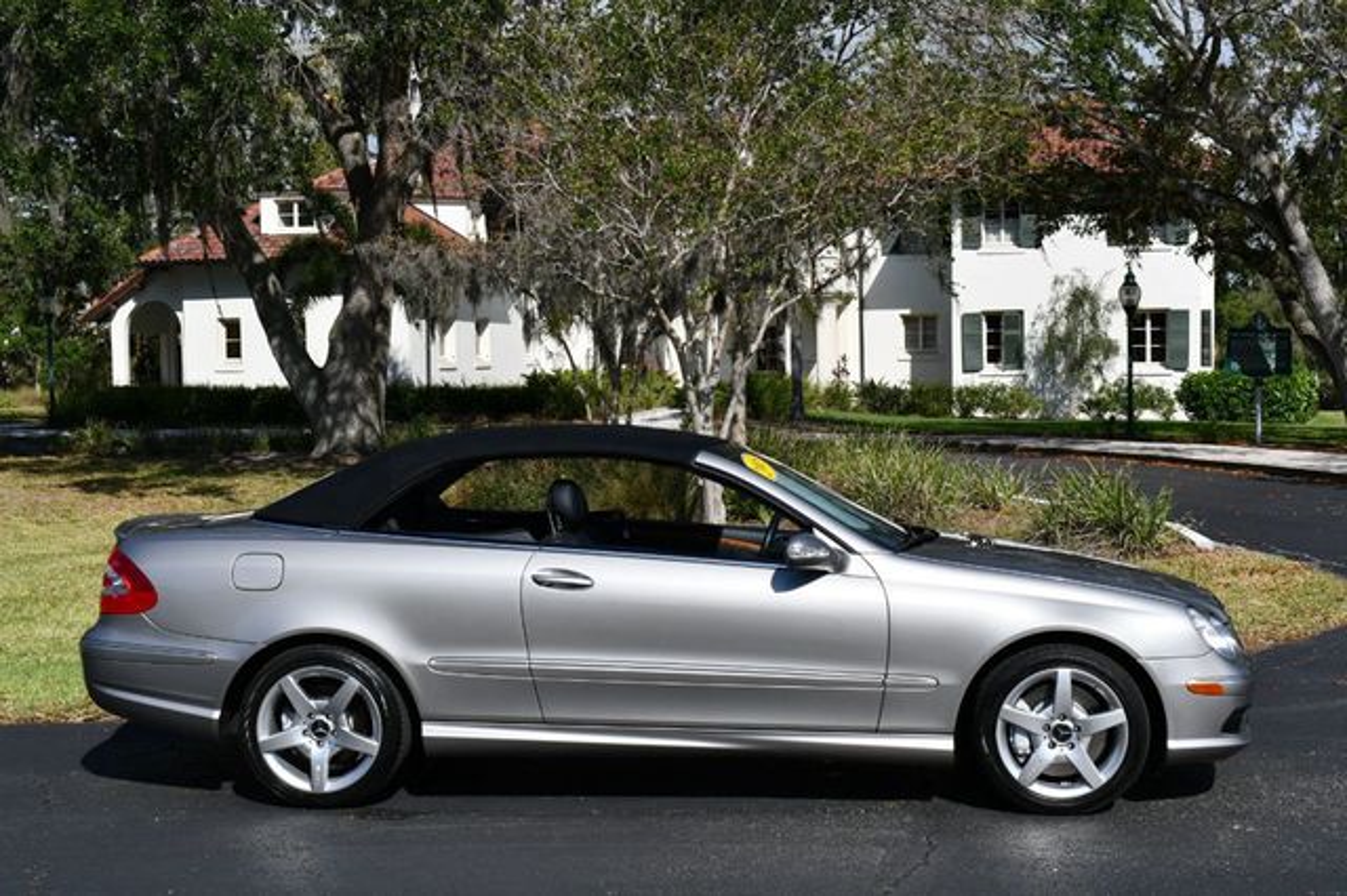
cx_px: 674
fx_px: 1907
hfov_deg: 38.9
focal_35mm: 51
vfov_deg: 26.5
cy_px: 448
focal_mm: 34
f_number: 10
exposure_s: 1/400
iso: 100
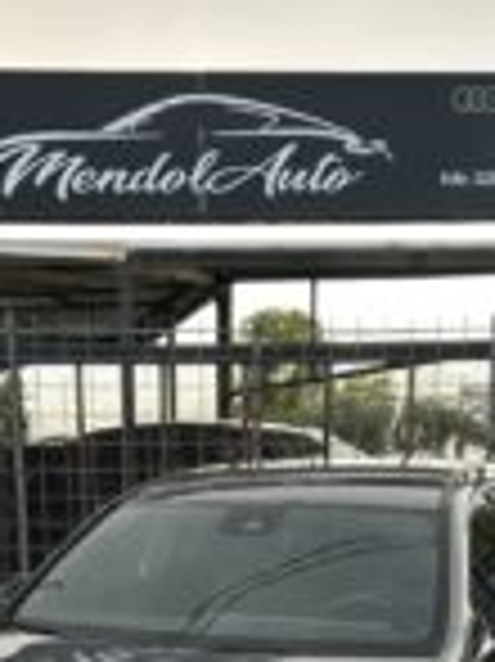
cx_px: 194
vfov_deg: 28.6
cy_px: 741
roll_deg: +1.0
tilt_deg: -13.7
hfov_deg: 23.9
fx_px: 1165
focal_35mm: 61
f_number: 1.78
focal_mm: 6.86
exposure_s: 1/100
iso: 80
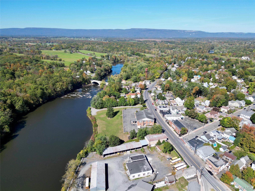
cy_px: 96
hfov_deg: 71.6
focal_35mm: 24
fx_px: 177
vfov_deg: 56.8
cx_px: 128
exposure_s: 1/2500
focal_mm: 6.72
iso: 130
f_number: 1.7
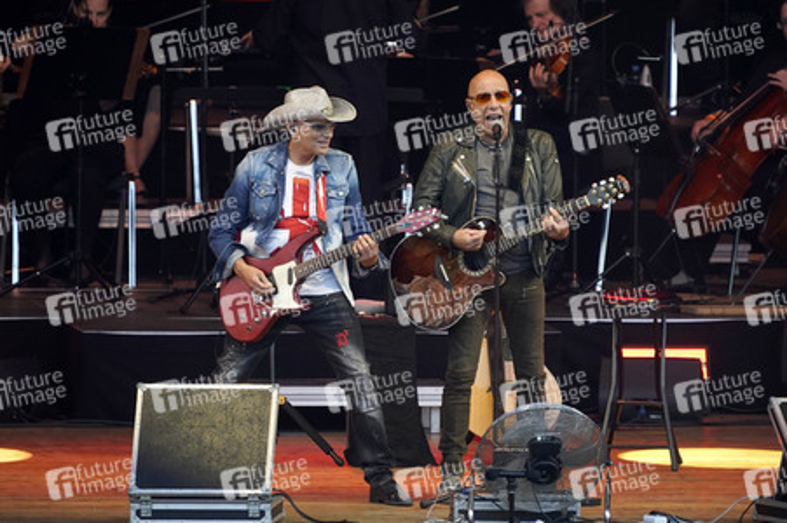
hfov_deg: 3.4
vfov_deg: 2.3
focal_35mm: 600
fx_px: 13107
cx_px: 394
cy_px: 262
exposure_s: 1/500
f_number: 6.3
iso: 2500
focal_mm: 600
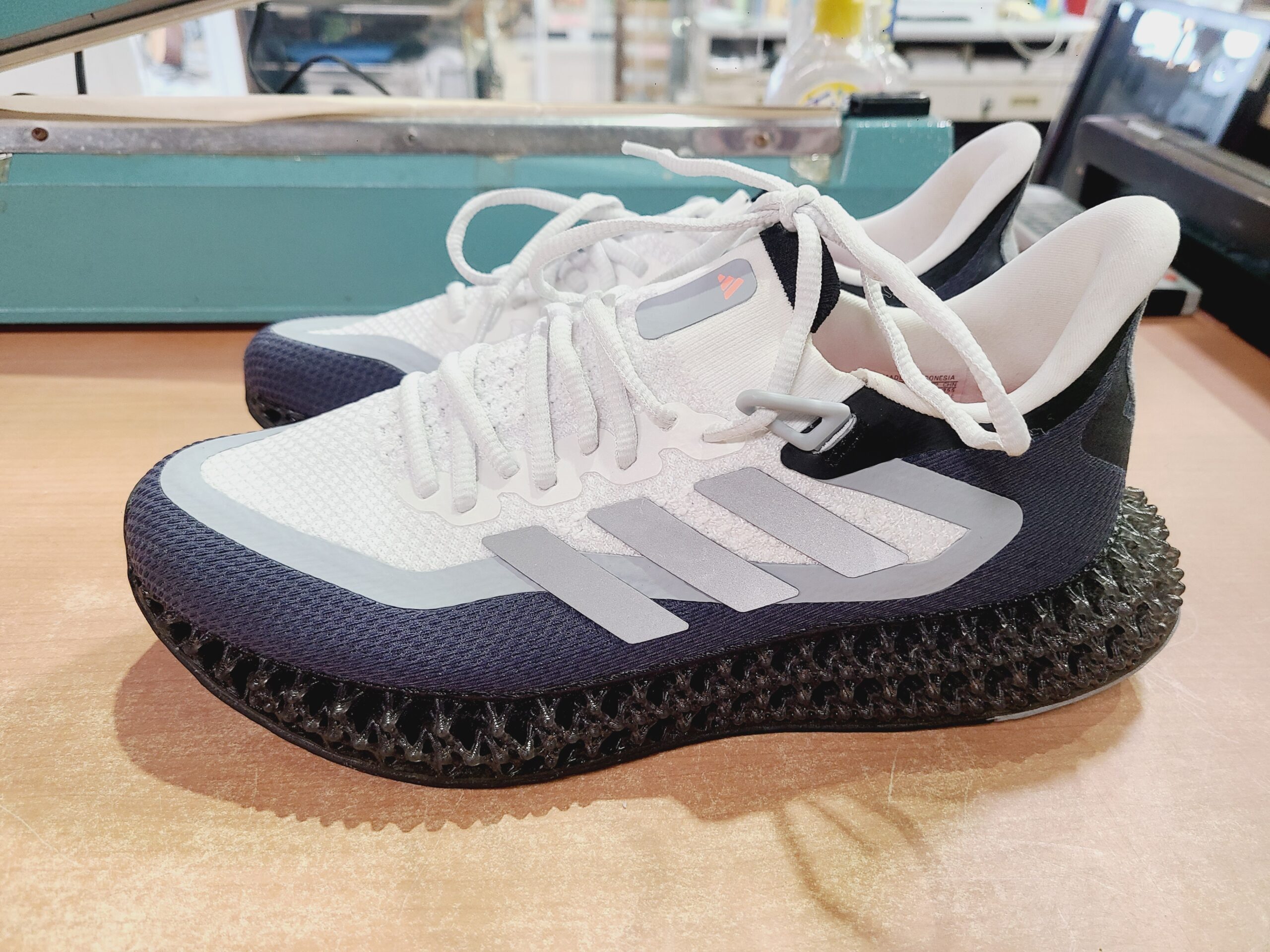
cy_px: 476
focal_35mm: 26
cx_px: 635
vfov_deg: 53.1
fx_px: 954
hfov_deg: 67.3
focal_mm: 5.4
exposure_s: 1/50
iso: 200
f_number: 1.8
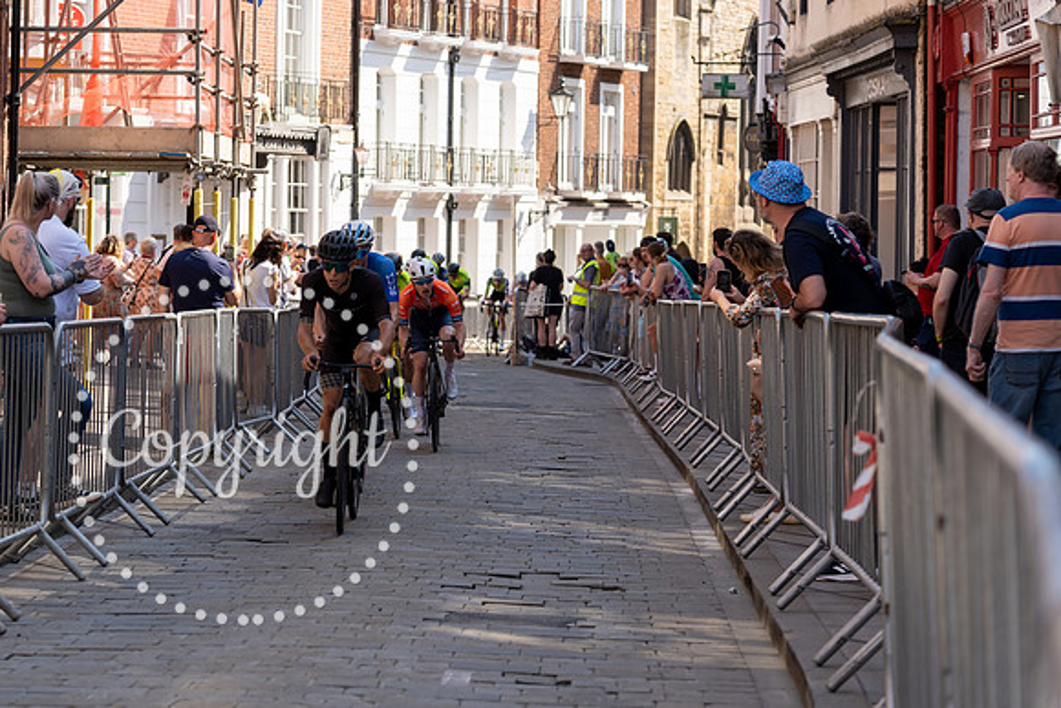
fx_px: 2925
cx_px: 359
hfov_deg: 20.5
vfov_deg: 13.8
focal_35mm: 99
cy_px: 240
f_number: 4
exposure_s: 1/400
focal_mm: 75
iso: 100
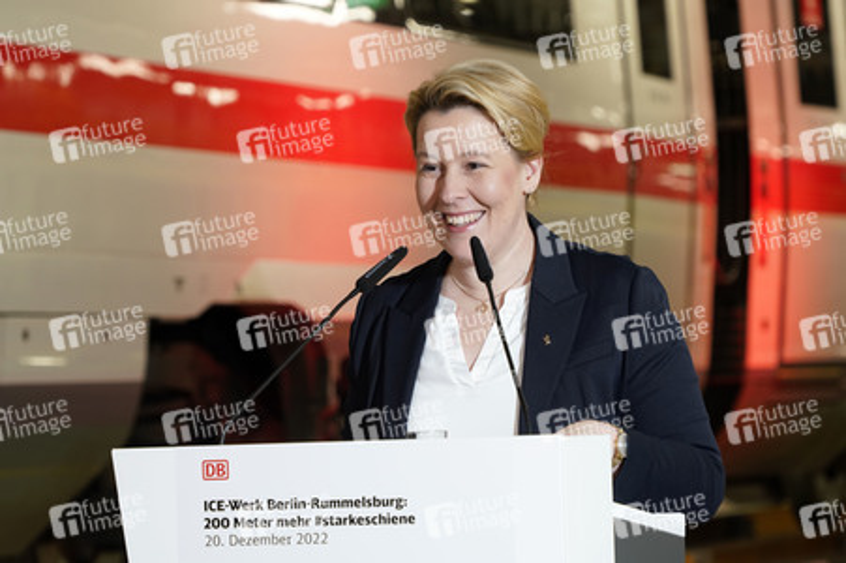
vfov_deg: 8.7
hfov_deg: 13.1
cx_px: 423
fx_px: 3687
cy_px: 282
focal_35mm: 157
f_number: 6.3
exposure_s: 1/80
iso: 1250
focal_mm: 157
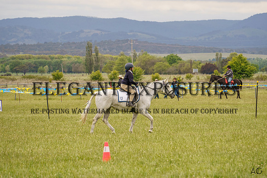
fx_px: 2071
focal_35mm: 279
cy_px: 72
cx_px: 147
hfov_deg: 7.4
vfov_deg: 4.9
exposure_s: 1/1600
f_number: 5.6
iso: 800
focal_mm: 200
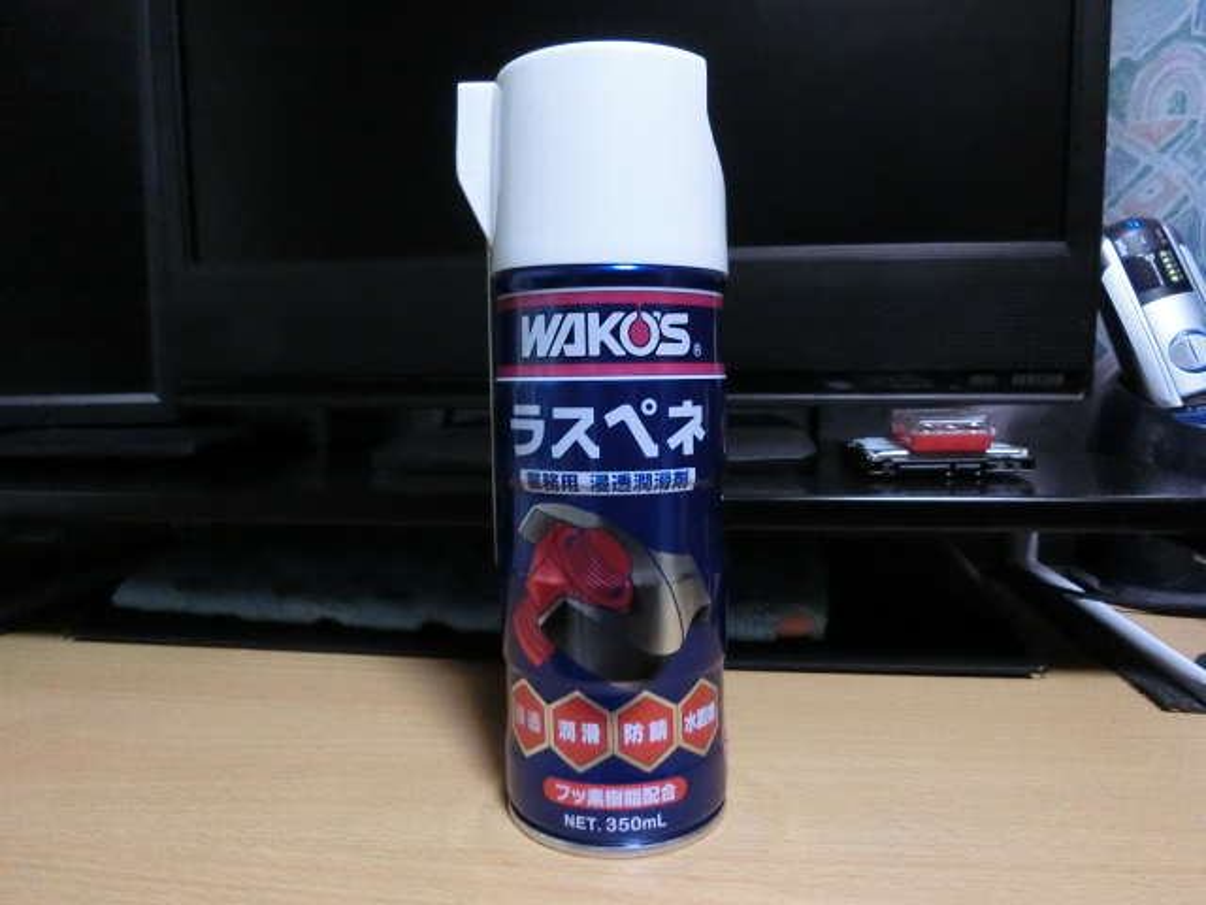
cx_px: 603
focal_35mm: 25
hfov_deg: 69.4
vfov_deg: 54.9
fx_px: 871
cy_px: 452
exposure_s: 1/30
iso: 2000
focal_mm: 4.5
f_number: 3.5
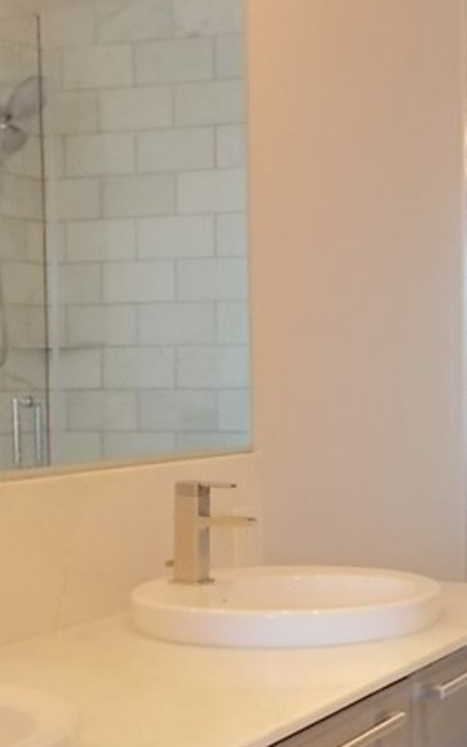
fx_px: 1404
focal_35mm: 69
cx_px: 478
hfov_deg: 18.4
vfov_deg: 29.6
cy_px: 489
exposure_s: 1/15
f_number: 3.2
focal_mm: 4.6
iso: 200
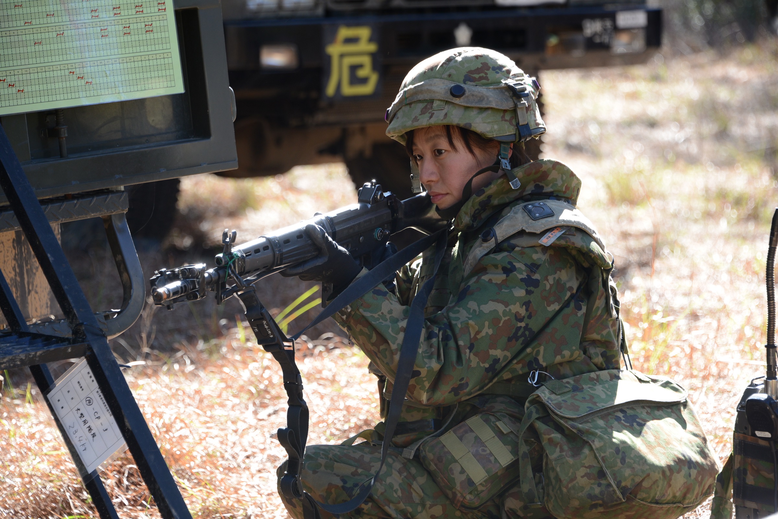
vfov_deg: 8.1
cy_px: 260
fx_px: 3674
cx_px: 389
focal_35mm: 170
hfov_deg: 12.1
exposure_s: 1/160
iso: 400
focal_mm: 170
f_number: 7.1
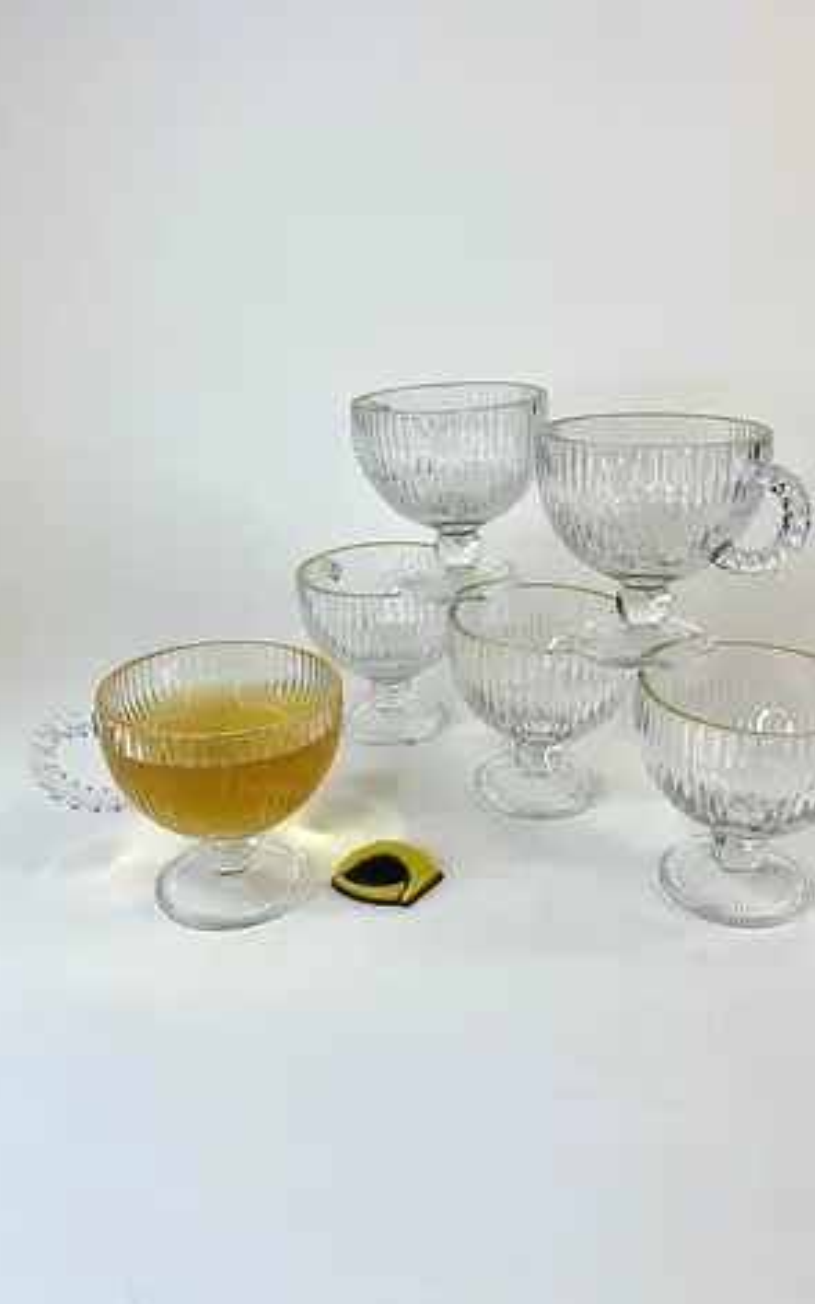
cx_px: 475
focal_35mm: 28
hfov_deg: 44.4
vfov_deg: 66.5
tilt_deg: -21.5
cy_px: 658
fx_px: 995
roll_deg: -1.2
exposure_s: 1/788
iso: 32
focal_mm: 4.25
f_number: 1.8
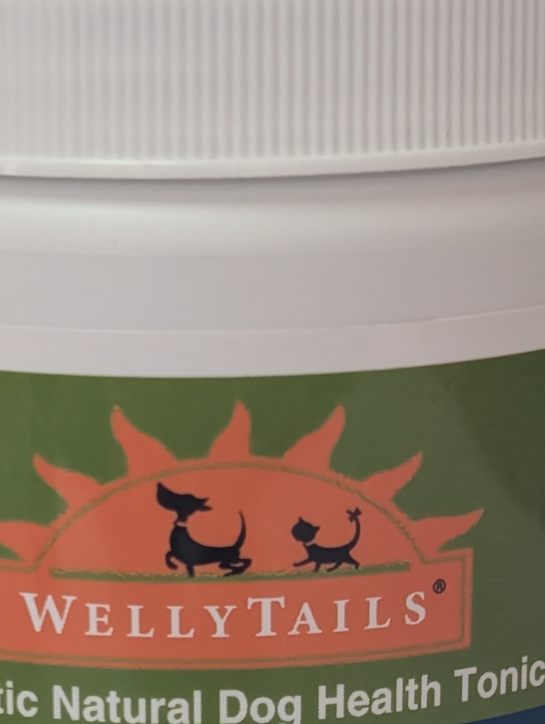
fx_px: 2868
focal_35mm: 137
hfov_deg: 10.8
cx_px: 186
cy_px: 725
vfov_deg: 14.2
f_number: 1.68
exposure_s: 1/120
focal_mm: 6.9
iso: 197
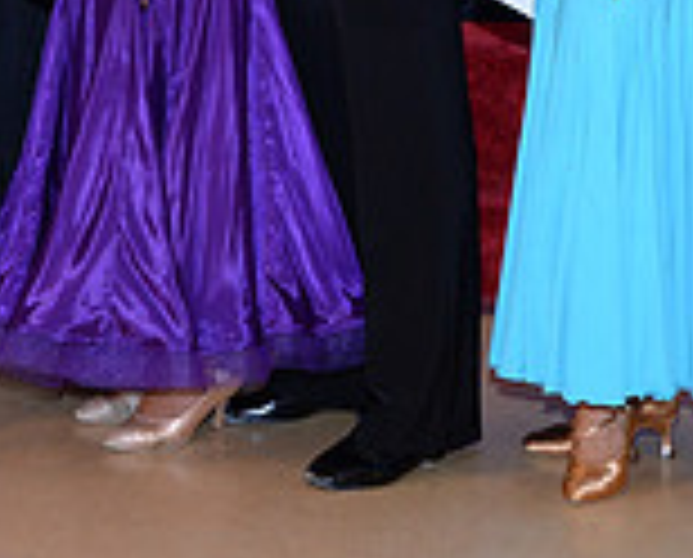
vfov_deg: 8.3
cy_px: -295
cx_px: 248
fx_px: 3763
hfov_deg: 10.5
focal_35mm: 183
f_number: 5
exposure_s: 1/250
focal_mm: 52
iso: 1250
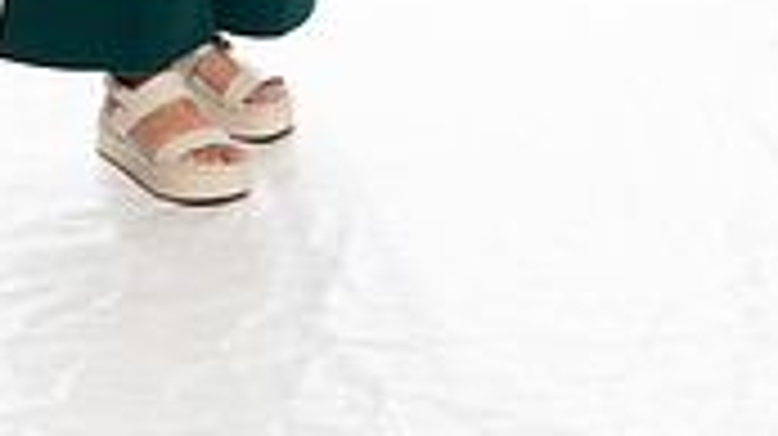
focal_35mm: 136
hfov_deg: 15.7
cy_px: -566
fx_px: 2803
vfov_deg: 8.3
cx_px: 220
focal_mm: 50
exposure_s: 1/250
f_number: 8
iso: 400
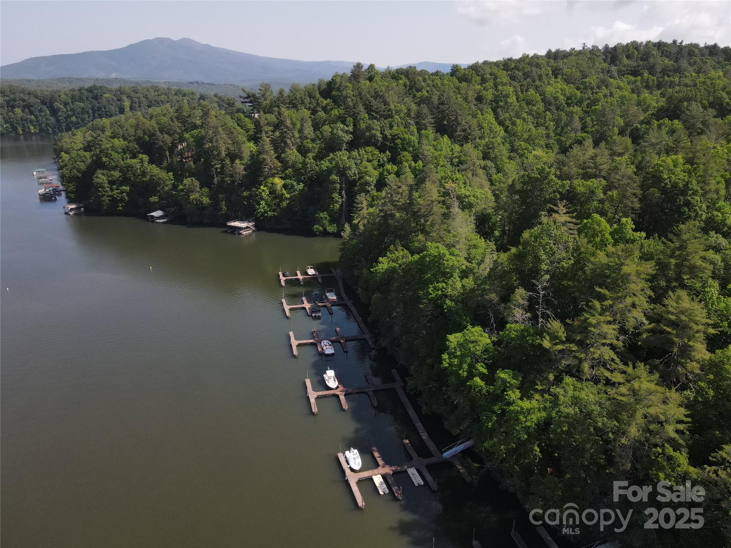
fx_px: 507
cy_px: 274
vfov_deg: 56.8
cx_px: 366
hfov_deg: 71.6
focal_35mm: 24
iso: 400
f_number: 2.8
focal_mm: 4.5
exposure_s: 1/2000
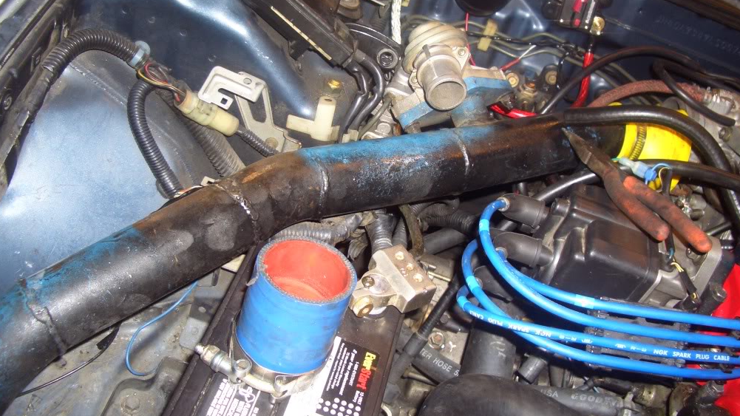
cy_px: 149
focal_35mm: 39
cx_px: 369
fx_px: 765
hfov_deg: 51.6
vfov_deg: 30.3
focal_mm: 5.8
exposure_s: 1/60
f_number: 2.6
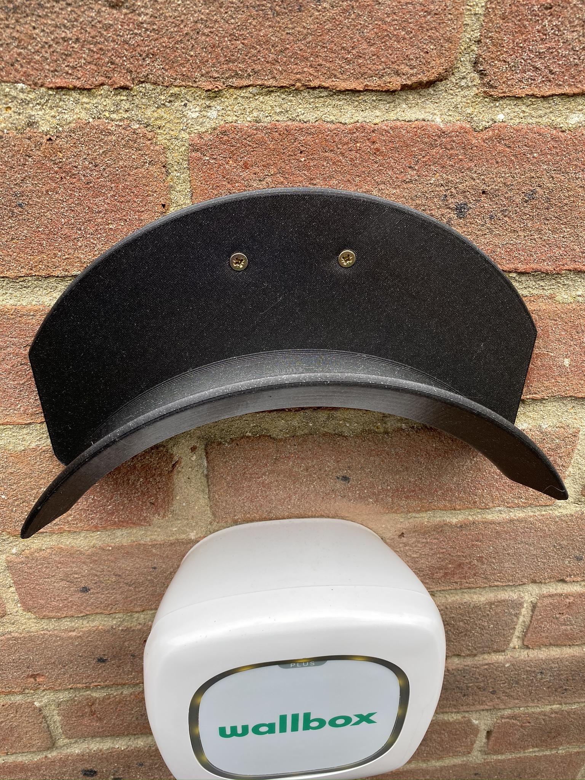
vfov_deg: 67.3
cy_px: 390
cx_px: 292
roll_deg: -2.0
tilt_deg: -31.6
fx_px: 586
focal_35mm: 26
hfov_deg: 53.1
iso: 32
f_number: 1.8
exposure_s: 1/658
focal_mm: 4.25
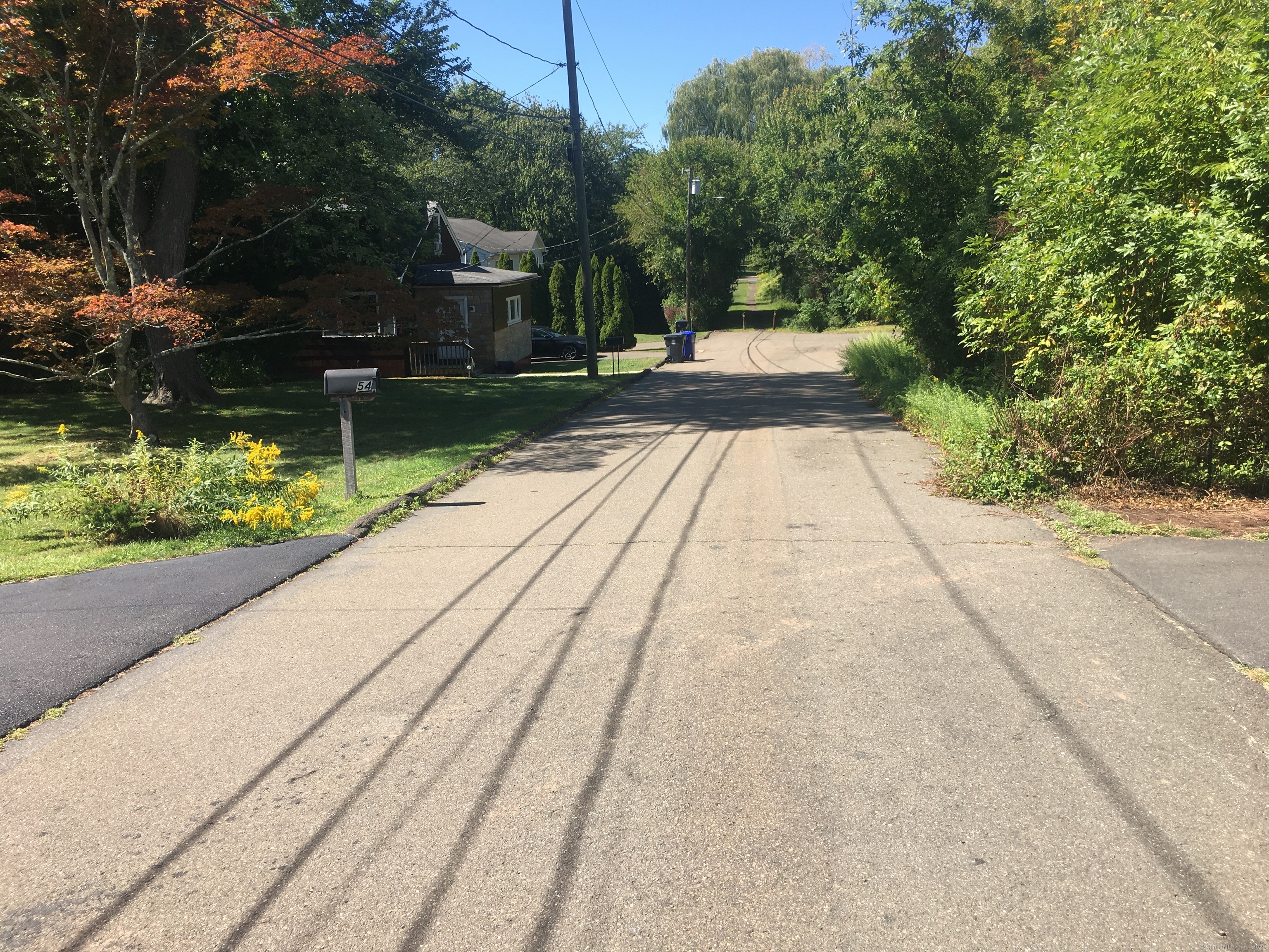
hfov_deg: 61.7
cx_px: 634
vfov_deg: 48.2
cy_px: 476
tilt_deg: -11.8
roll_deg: +0.6
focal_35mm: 29
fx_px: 1063
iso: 25
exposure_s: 1/680
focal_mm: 4.15
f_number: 2.2
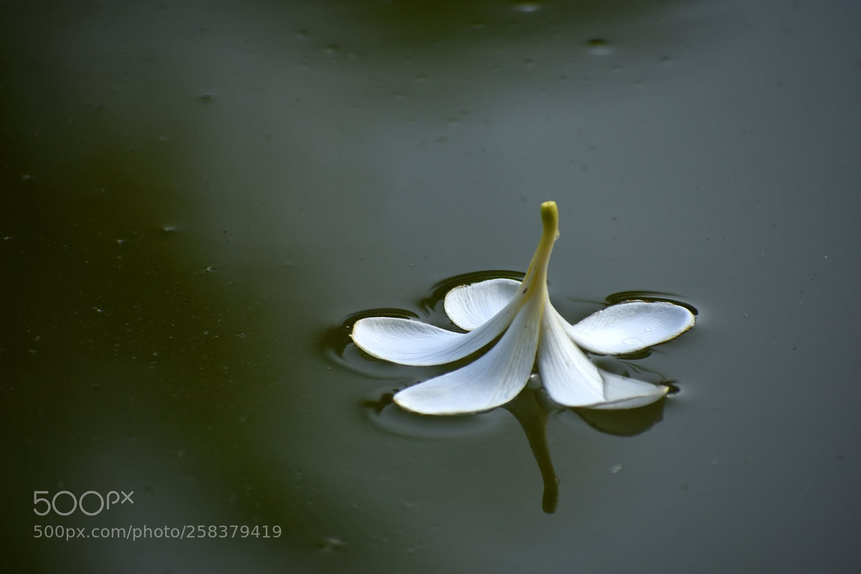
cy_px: 287
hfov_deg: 4.6
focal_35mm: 450
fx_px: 10763
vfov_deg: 3.1
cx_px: 430
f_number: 6.3
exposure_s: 1/1000
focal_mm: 300
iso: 360
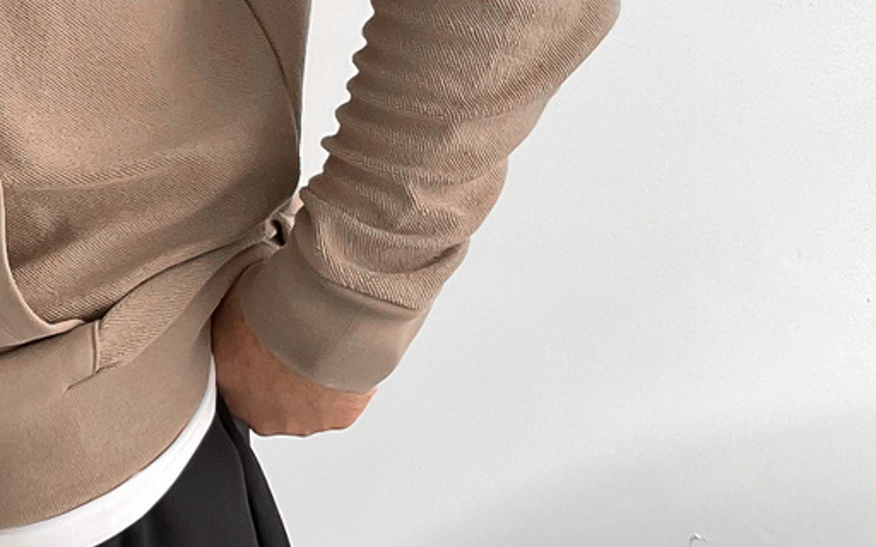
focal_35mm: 96
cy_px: 308
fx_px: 2292
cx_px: -108
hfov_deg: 20.5
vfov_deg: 13.6
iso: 64
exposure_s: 1/85
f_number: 1.8
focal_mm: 3
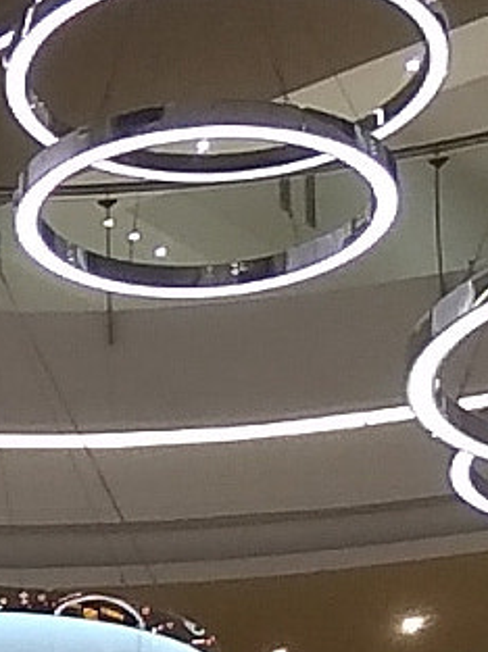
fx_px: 4050
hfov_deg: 6.9
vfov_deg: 9.1
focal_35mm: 215
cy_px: 825
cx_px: -79
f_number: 2
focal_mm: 3.57
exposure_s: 1/33
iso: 242
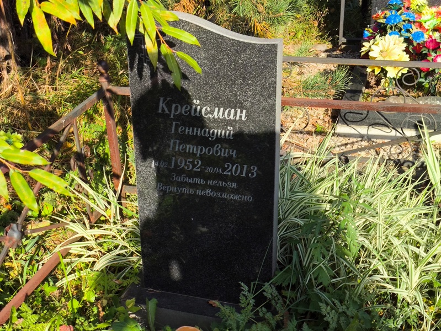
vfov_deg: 29.1
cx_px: 220
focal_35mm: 50
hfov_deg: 38.2
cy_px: 166
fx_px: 637
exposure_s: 1/927
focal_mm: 4.71
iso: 50
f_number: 1.7
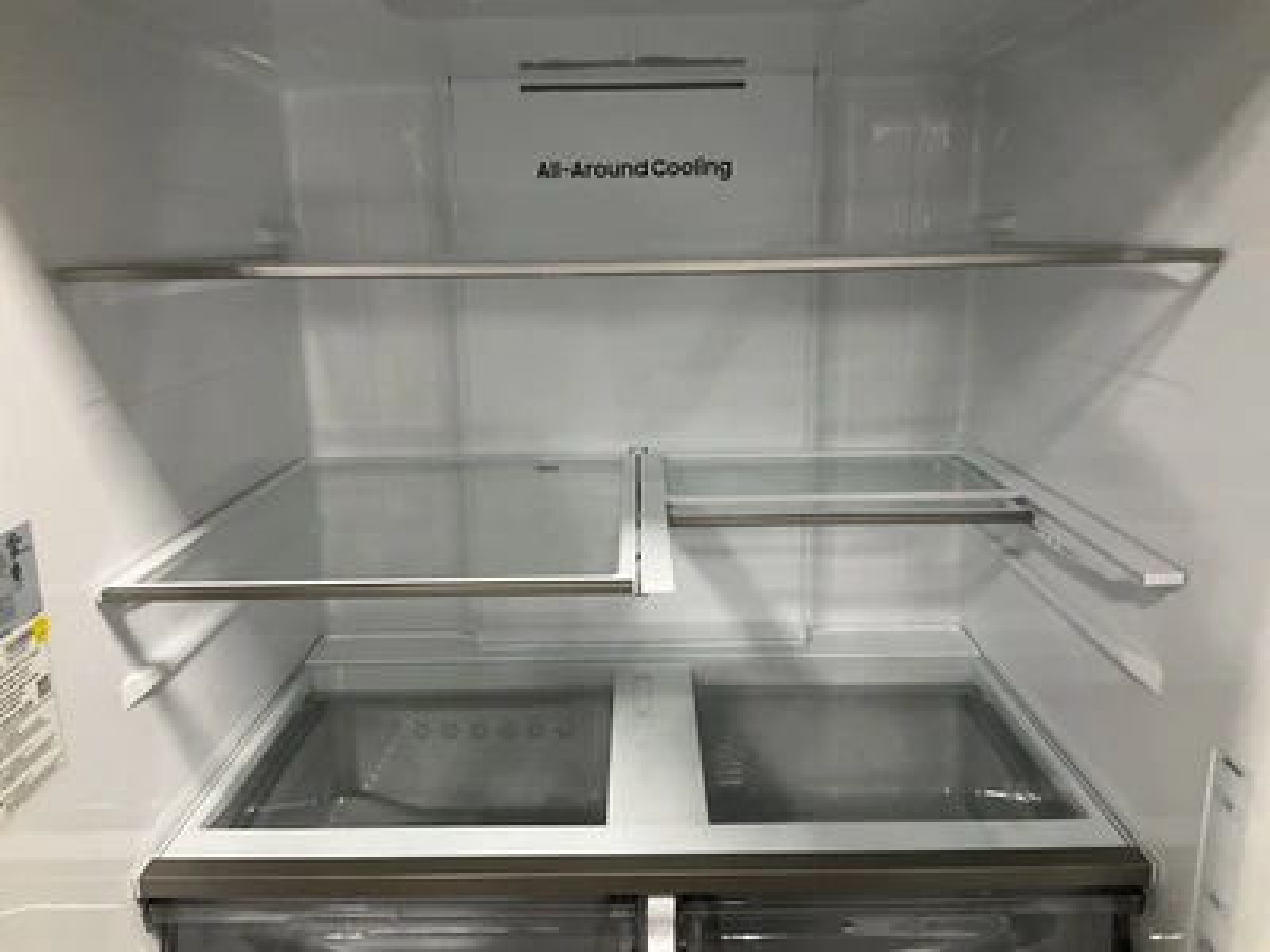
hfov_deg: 61.7
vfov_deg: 48.2
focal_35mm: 29
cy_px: 476
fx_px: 1064
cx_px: 635
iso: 250
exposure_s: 1/40
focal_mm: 3
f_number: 1.8
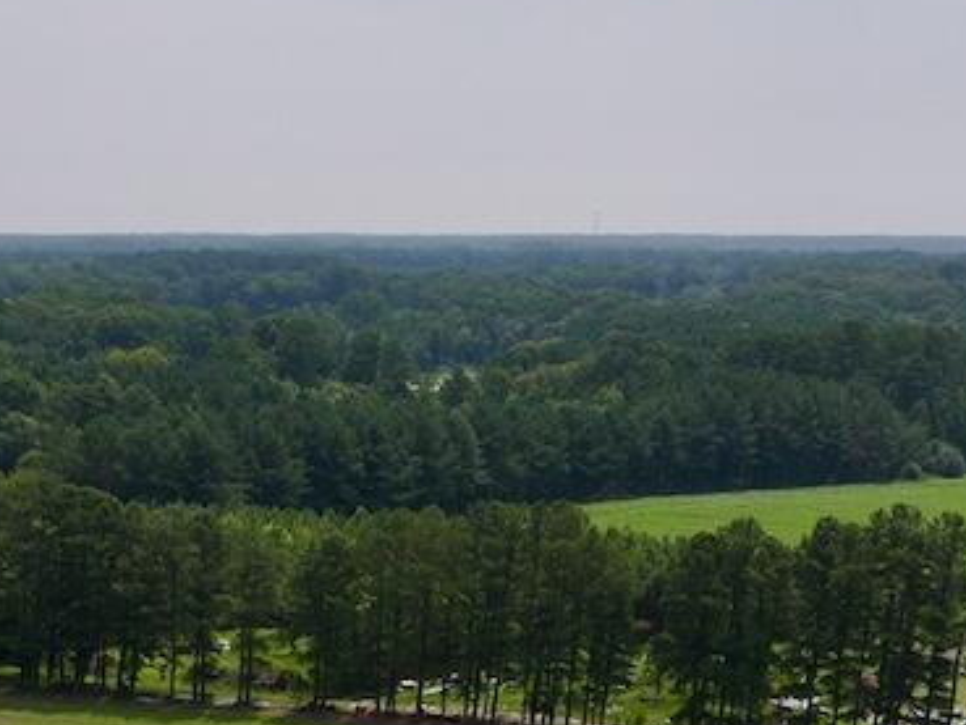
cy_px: 972
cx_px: -63
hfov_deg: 23.6
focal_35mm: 78
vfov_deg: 17.6
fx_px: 2177
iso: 100
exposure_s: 1/240
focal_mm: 12.29
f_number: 2.8
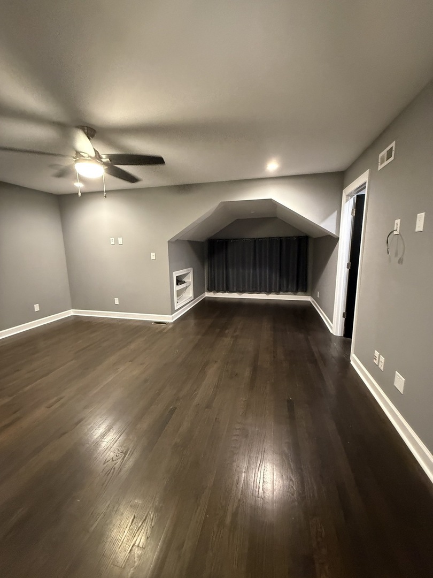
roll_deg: +1.5
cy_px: 289
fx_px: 233
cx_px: 216
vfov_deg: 102.1
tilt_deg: -8.8
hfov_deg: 85.7
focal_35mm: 14
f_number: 2.2
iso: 1000
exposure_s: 1/40
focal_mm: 2.22
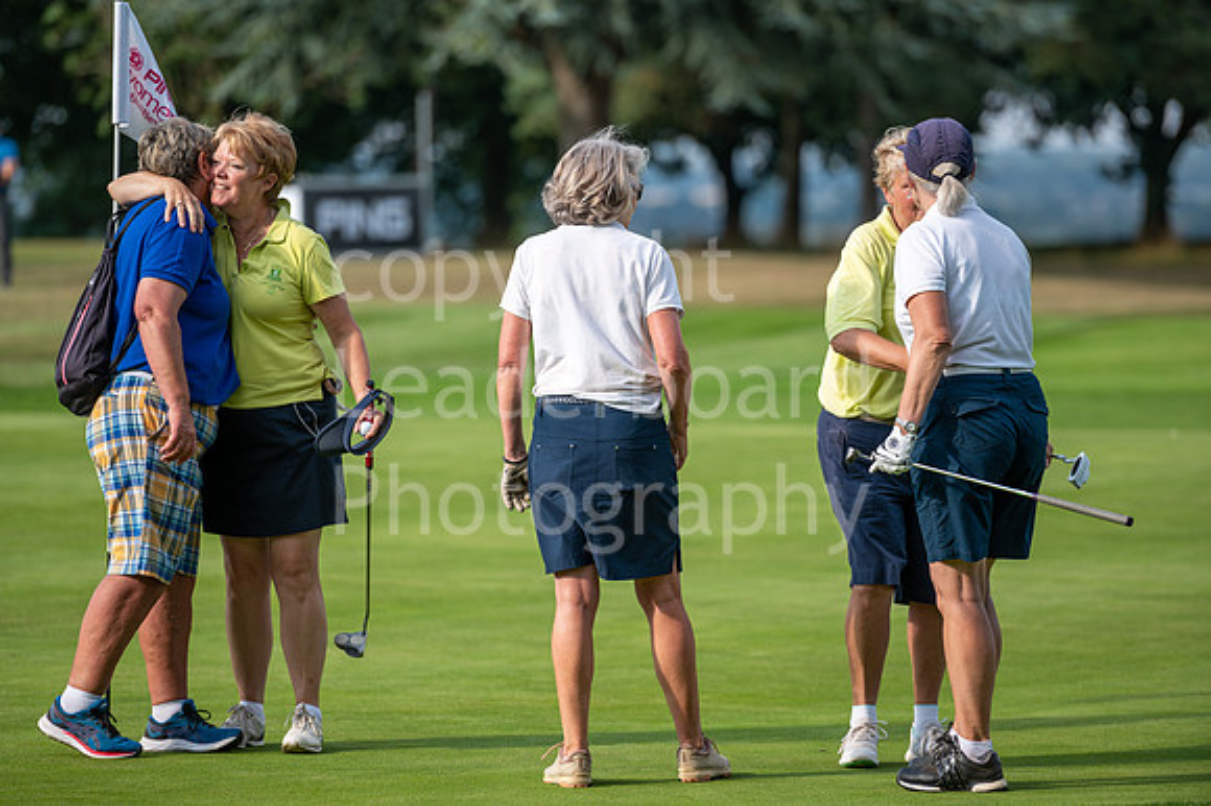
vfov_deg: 6.9
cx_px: 606
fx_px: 6724
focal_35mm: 200
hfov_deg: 10.3
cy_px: 403
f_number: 3.5
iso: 100
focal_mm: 200
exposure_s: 1/800
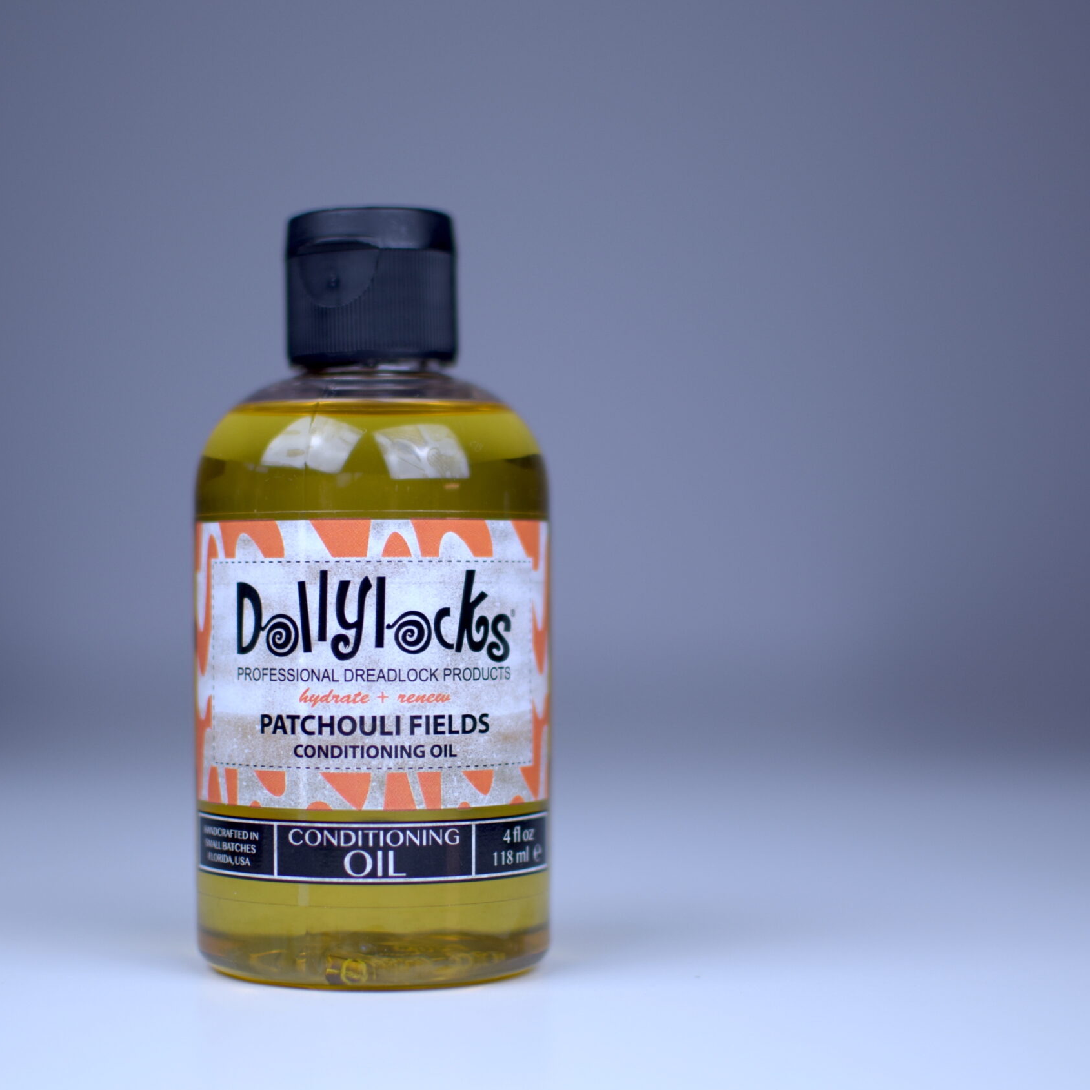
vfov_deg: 25.5
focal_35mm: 68
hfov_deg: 25.4
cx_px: 388
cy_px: 550
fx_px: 2410
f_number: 1.8
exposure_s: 1/400
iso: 100
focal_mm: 35
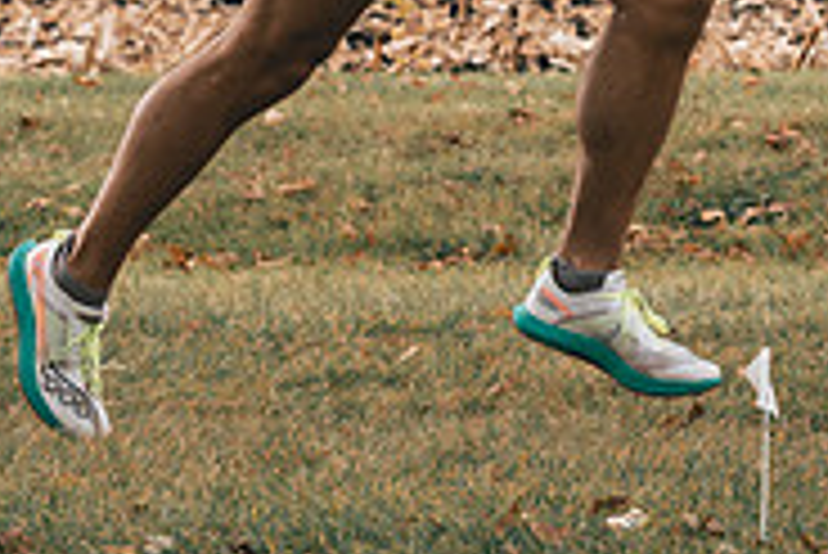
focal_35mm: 348
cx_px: 646
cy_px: -261
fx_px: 8010
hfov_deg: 5.9
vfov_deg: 3.9
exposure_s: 1/1000
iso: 400
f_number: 6.3
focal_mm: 89
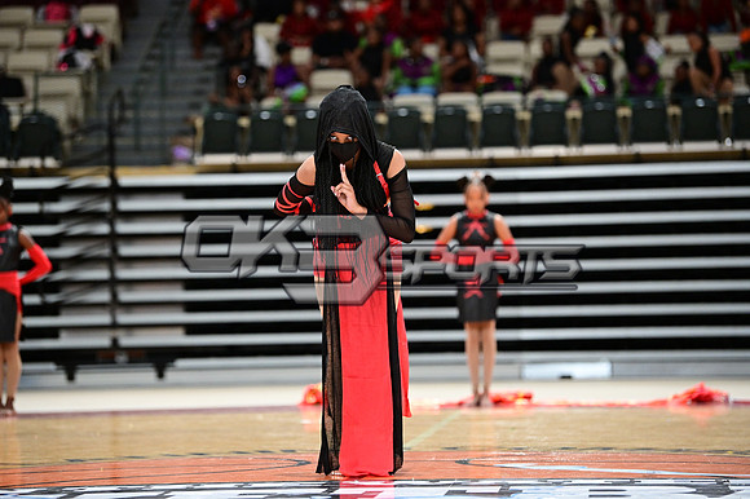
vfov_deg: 10.1
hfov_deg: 15.2
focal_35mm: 135
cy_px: 250
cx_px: 375
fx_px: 2811
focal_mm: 135
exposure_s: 1/1000
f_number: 3.2
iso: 6400
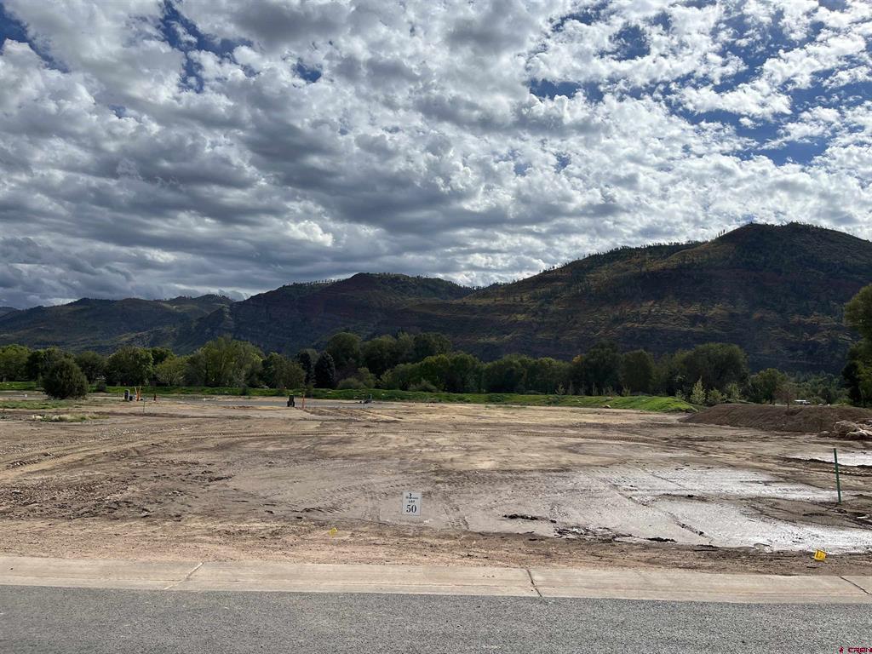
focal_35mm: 26
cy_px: 327
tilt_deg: +6.4
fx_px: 655
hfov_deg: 67.3
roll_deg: -0.3
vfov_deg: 53.1
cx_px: 436
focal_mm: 5.1
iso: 50
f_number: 1.6
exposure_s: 1/9091
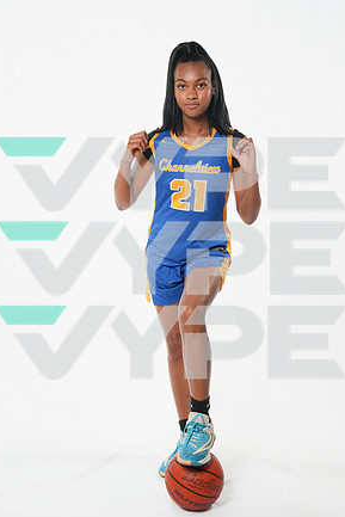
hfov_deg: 25.5
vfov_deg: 37.4
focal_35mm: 53
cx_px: 173
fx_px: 763
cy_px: 259
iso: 500
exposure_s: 1/125
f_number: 7.1
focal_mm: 51.1
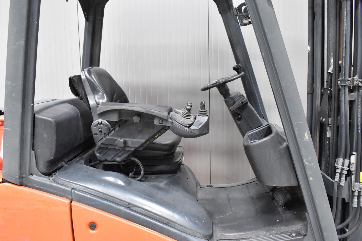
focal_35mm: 32
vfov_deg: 41.7
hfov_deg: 59.5
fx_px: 317
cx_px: 181
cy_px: 120
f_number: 5
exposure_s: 1/13
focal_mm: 21
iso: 1600
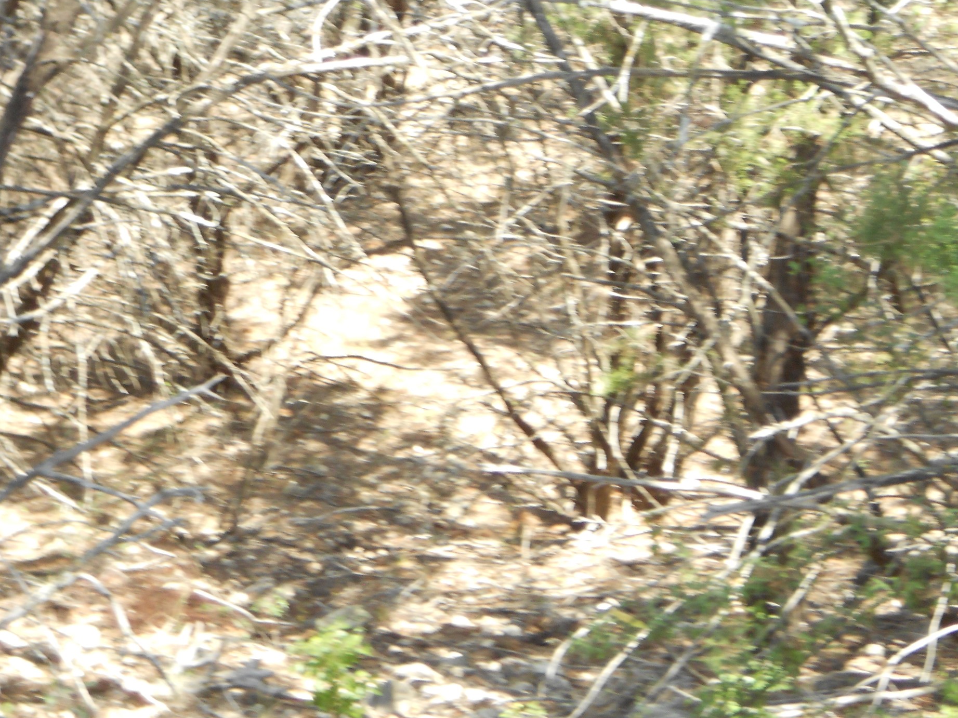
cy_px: 336
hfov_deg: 17.9
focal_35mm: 110
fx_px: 3044
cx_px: 524
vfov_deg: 13.5
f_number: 5.5
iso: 200
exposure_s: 1/60
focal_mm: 17.6
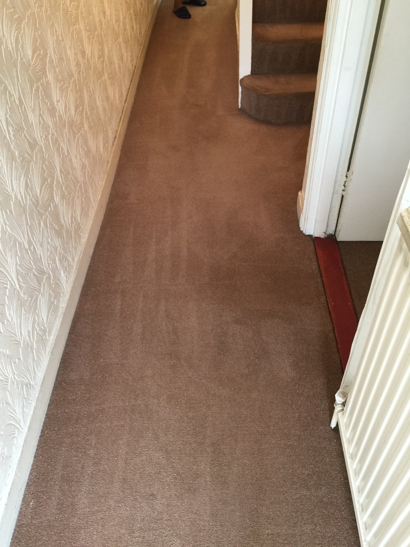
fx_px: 458
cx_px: 205
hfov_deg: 48.2
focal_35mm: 29
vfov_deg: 61.7
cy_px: 274
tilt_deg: -46.2
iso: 64
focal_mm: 4.15
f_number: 2.2
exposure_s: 1/17
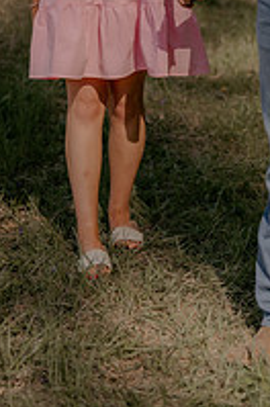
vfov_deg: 17.6
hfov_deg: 12.1
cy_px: -20
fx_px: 1276
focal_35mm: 113
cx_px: 142
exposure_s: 1/1250
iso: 100
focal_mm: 50
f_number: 1.8
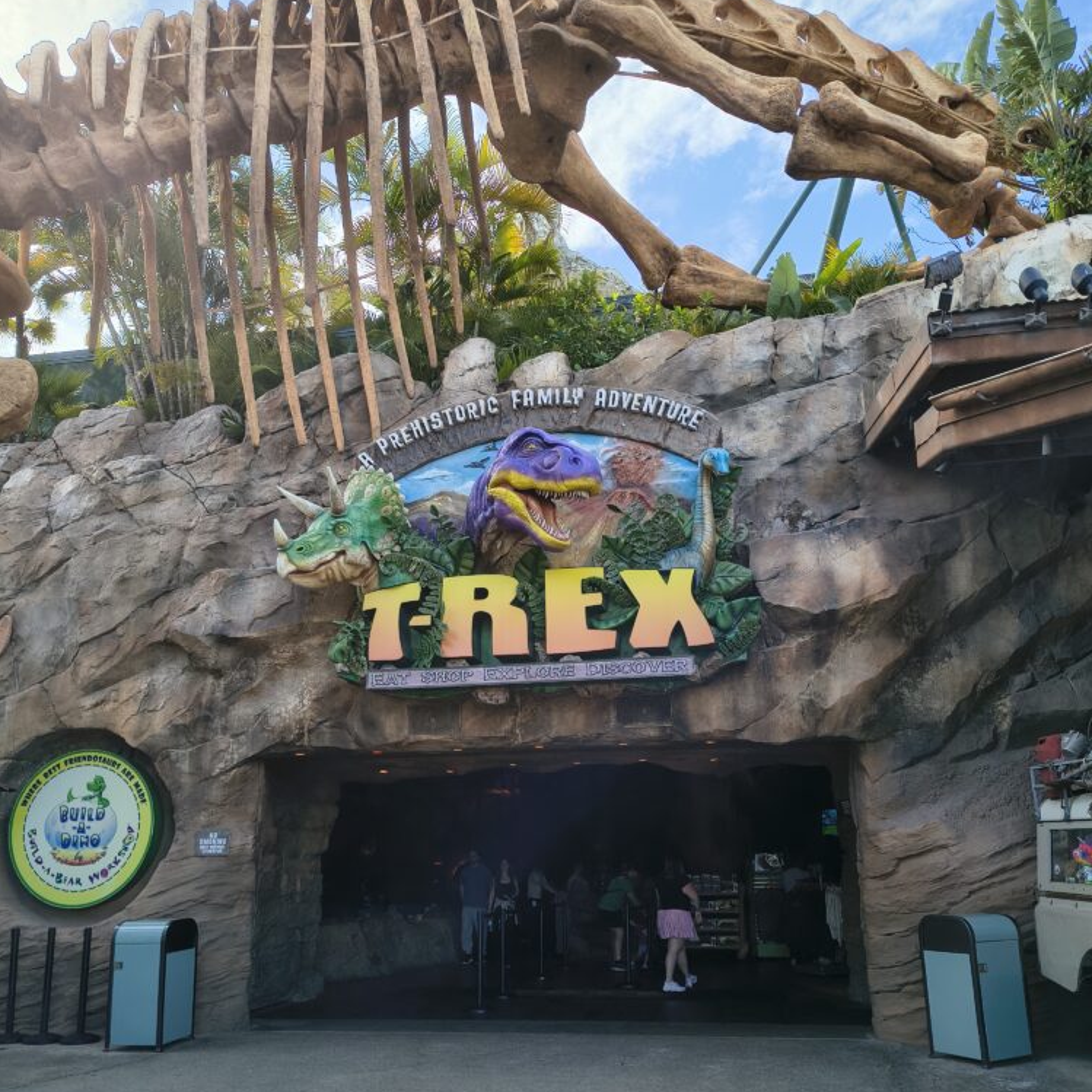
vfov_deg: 55.2
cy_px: 658
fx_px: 1035
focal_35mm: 29
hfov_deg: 55.6
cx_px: 534
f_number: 1.8
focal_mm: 5.56
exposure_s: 1/1020
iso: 100
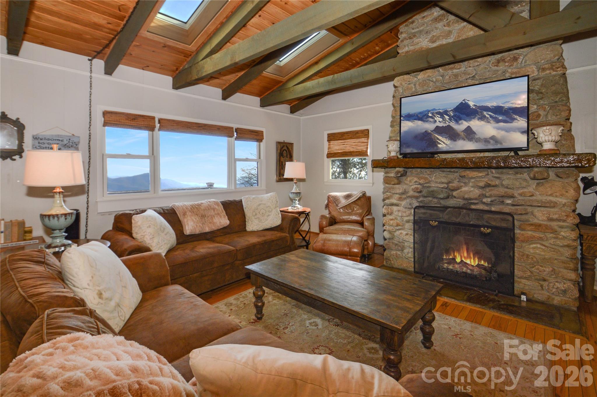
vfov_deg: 77.2
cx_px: 298
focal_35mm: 15
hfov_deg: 100.4
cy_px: 198
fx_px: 248
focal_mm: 10
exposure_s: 1/60
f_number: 6.3
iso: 100
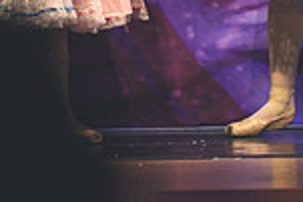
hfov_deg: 2.0
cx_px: 80
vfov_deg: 1.3
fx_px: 8770
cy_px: -170
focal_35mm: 1041
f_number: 2.8
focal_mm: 200
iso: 900
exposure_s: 1/400
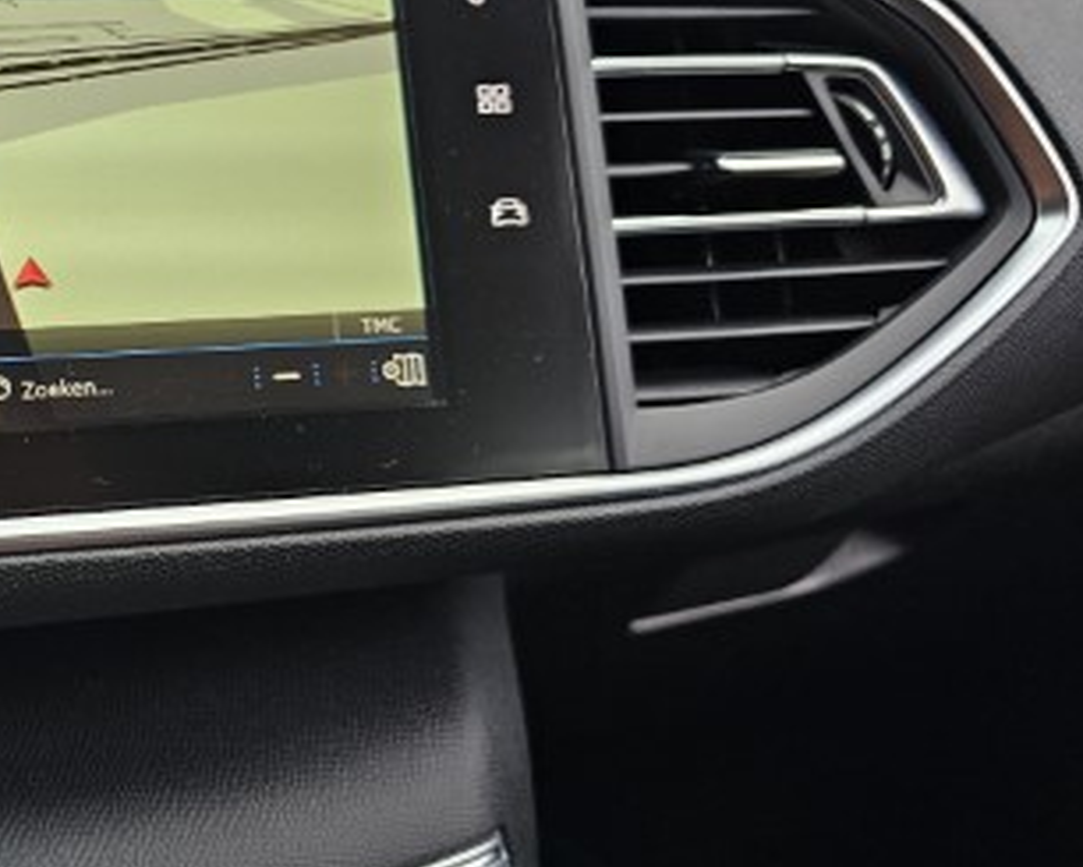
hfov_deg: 35.2
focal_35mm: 47
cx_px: -39
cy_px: 272
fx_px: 1507
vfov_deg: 31.8
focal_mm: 6.3
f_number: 1.7
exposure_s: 1/190
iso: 160
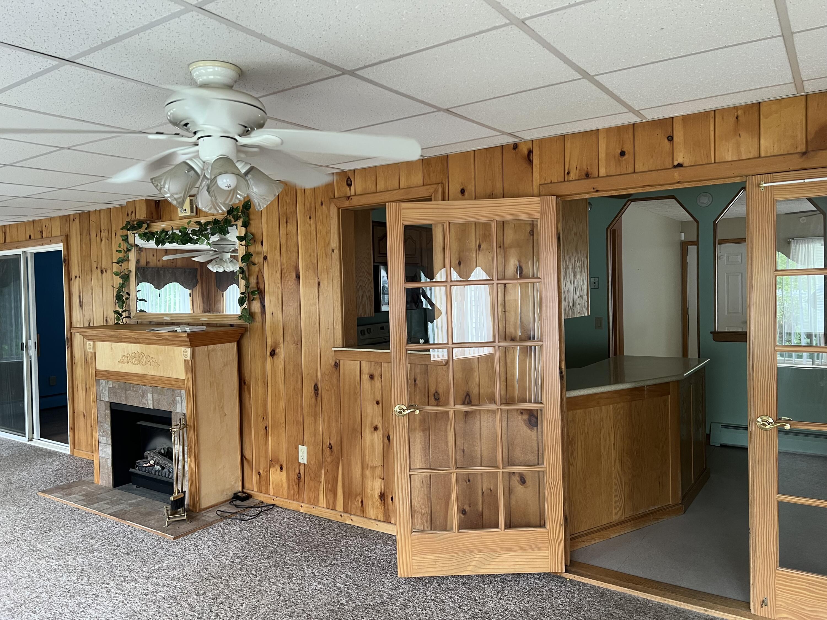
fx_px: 621
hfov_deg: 67.3
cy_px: 310
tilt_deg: -2.0
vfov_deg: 53.1
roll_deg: +1.2
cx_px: 414
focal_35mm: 26
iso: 125
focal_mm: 5.7
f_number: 1.5
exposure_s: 1/60
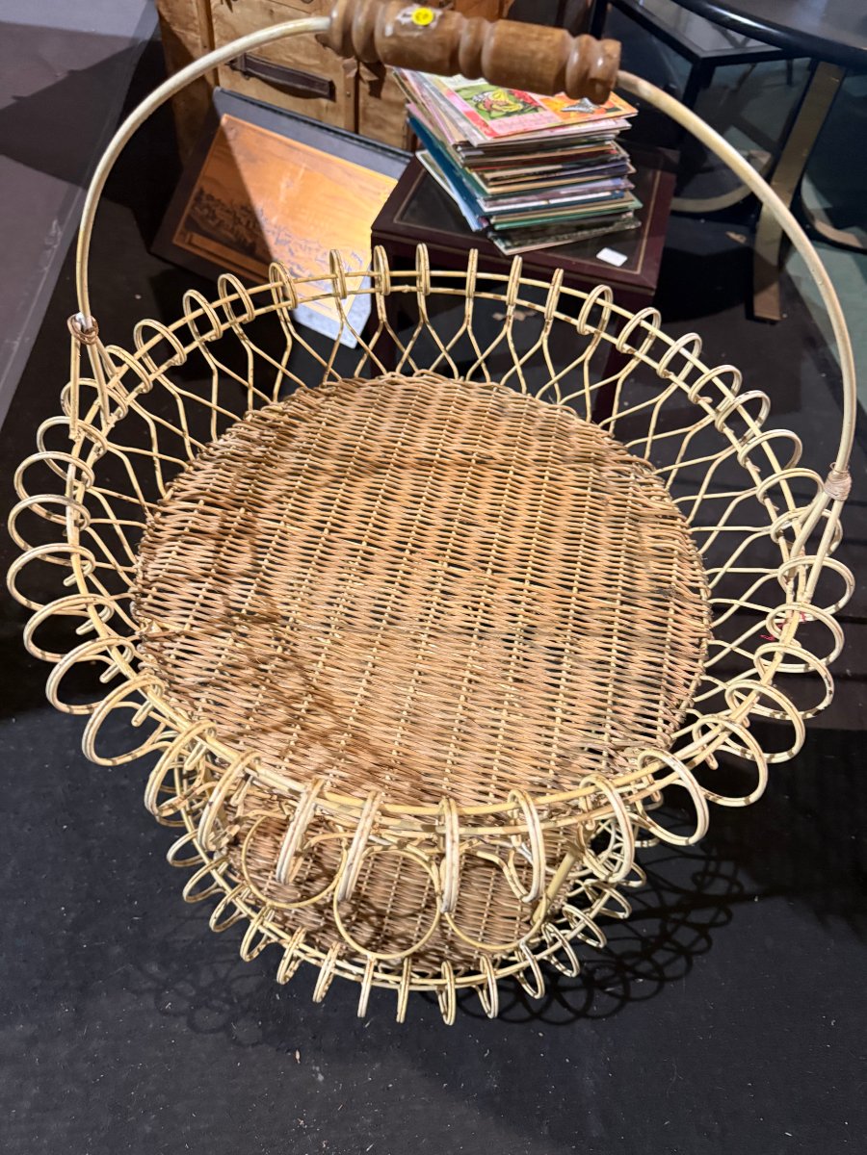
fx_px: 801
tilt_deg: -51.3
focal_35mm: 24
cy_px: 578
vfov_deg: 71.6
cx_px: 434
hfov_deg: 56.8
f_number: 1.78
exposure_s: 1/50
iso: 640
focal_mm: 6.76
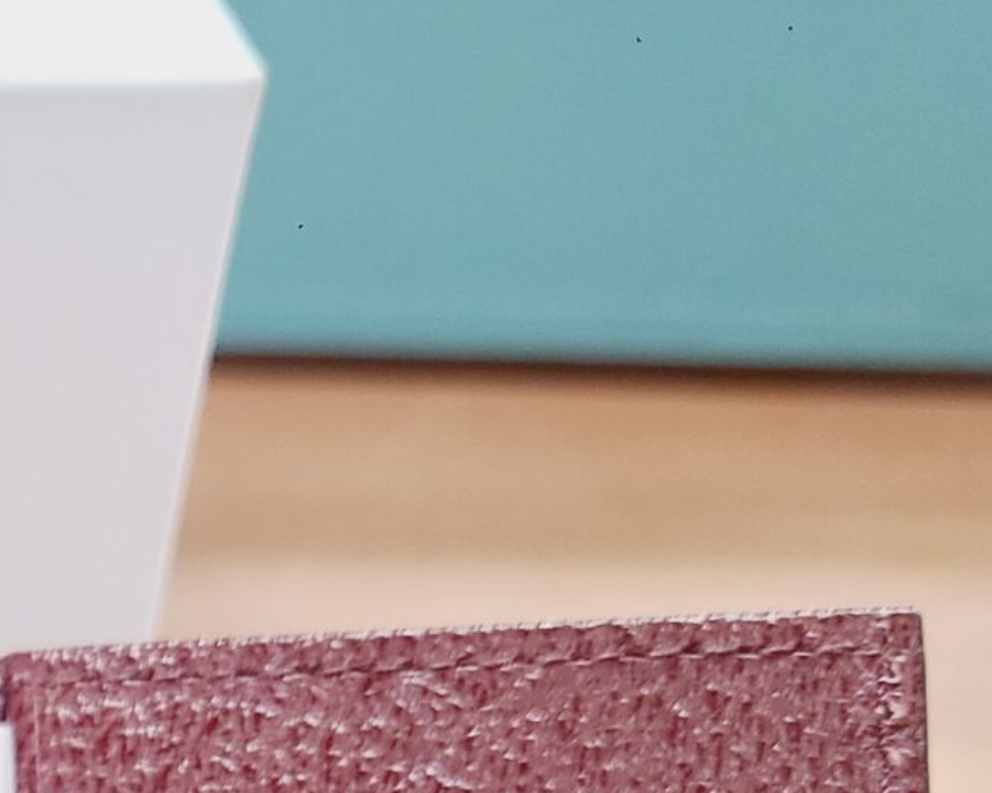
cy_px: 1322
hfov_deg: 17.0
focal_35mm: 100
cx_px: -569
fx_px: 2936
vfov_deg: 14.0
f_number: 1.8
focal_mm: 5.4
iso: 320
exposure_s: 1/50
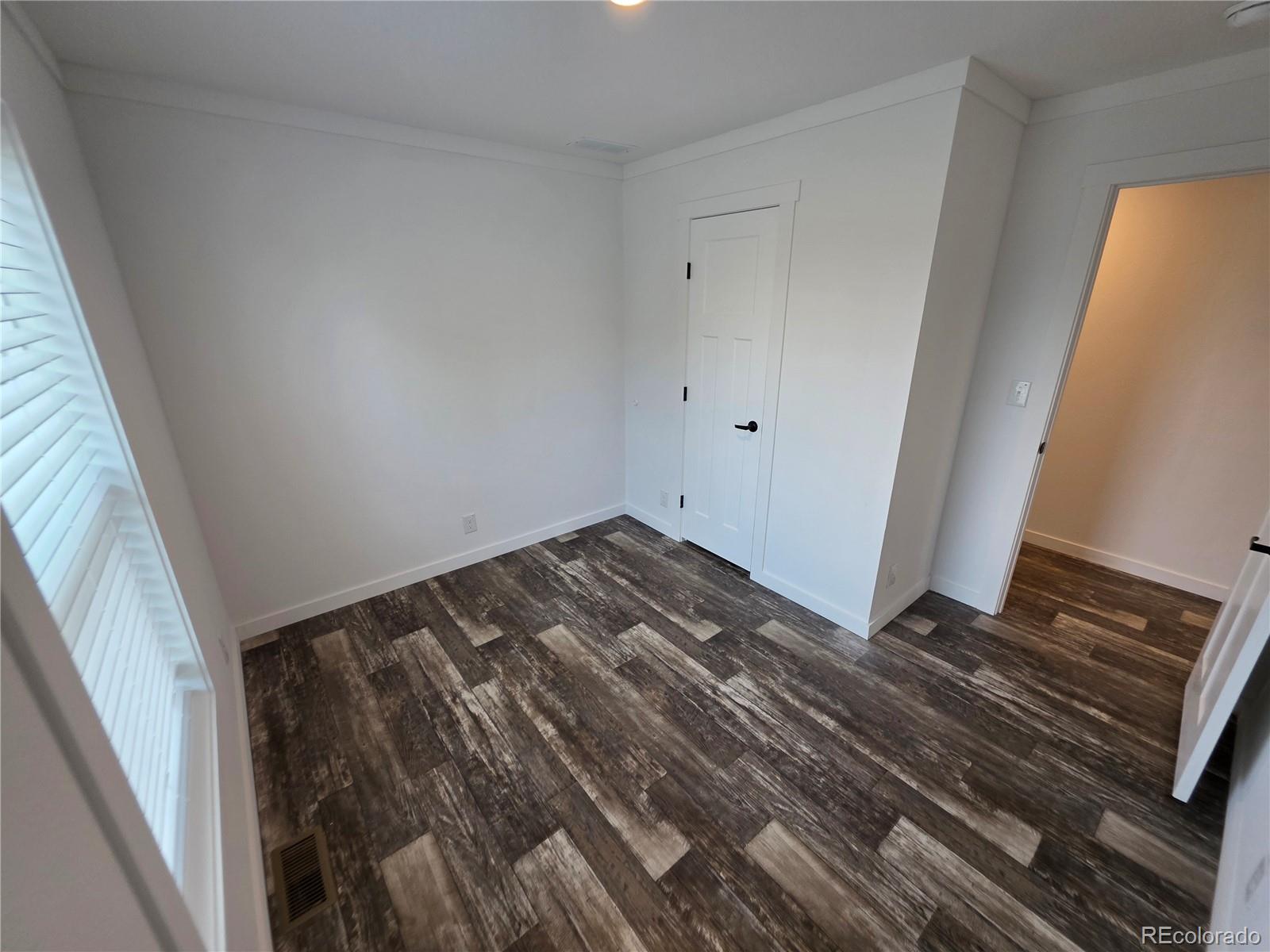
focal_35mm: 13
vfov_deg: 89.9
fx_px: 477
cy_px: 476
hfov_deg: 106.2
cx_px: 635
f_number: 1.9
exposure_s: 1/120
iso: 160
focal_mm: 2.2
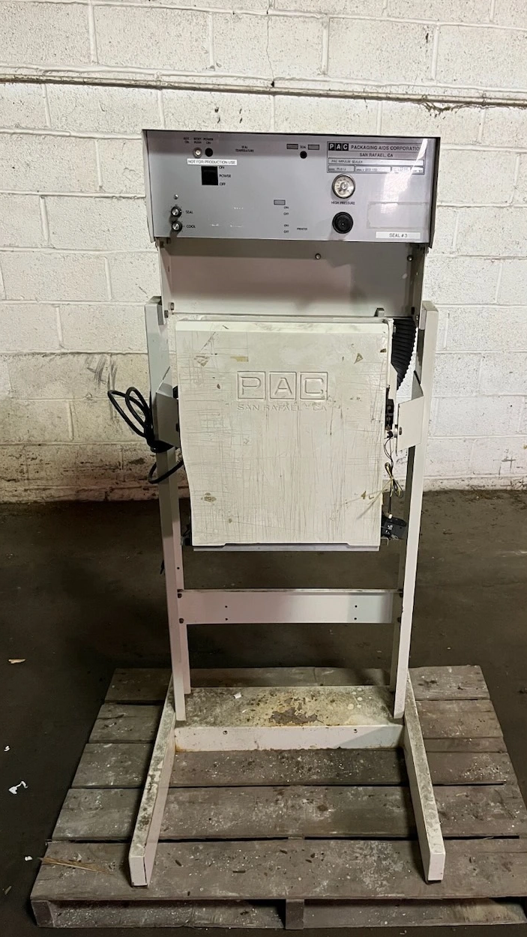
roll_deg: -1.8
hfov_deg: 40.0
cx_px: 321
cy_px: 461
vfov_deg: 66.1
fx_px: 721
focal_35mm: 29
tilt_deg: -25.2
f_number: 1.6
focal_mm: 5.1
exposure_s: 1/60
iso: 500
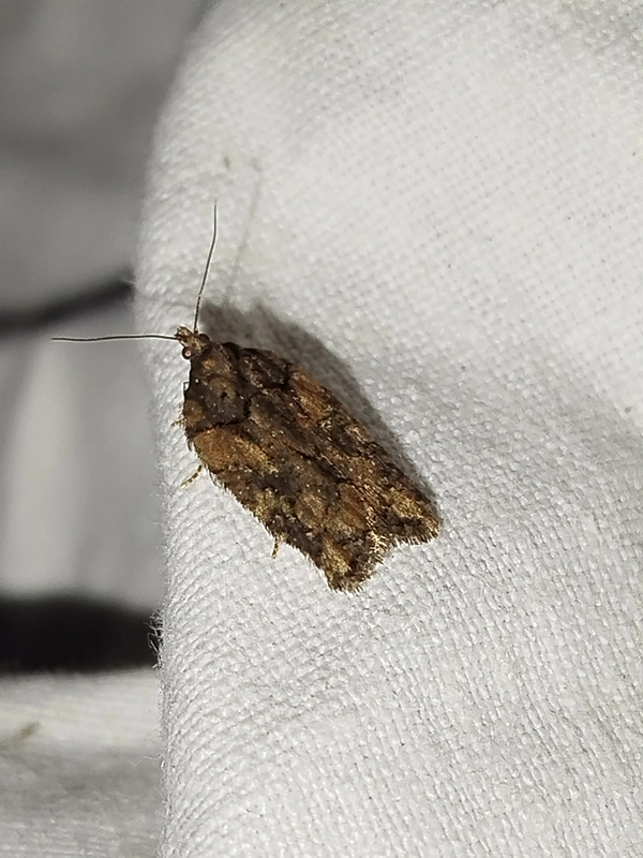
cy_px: 429
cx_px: 322
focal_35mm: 105
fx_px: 2601
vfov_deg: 18.7
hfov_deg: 14.1
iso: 64
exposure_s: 1/50
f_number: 1.7
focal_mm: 5.31
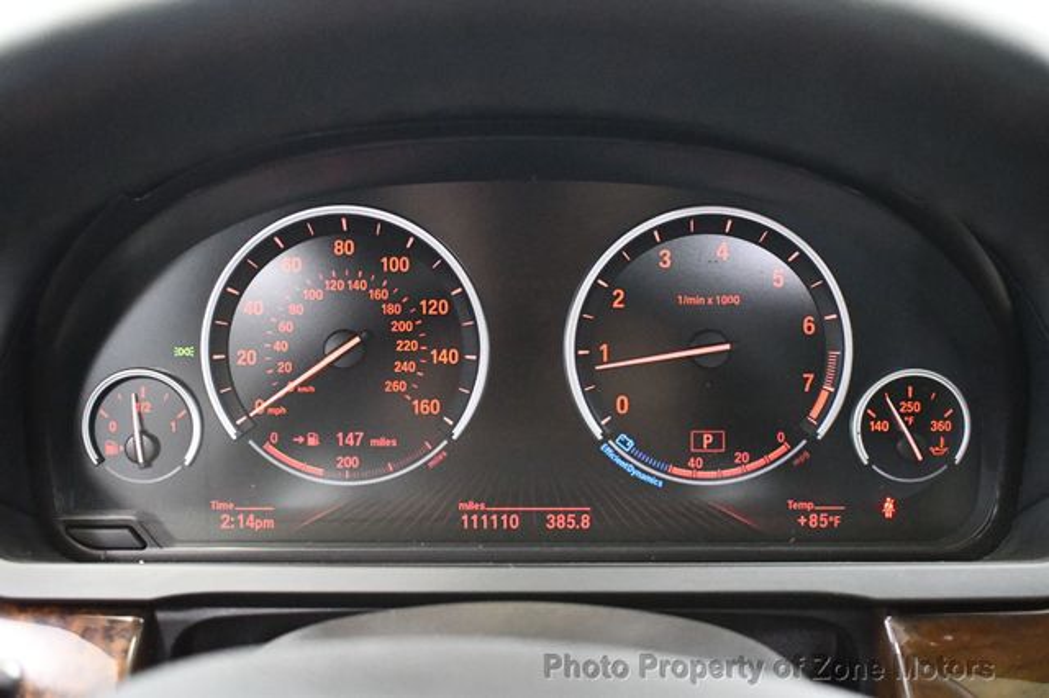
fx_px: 1223
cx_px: 524
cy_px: 349
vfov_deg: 31.9
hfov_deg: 46.4
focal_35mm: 42
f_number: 4.2
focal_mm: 28
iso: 11400
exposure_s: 1/60
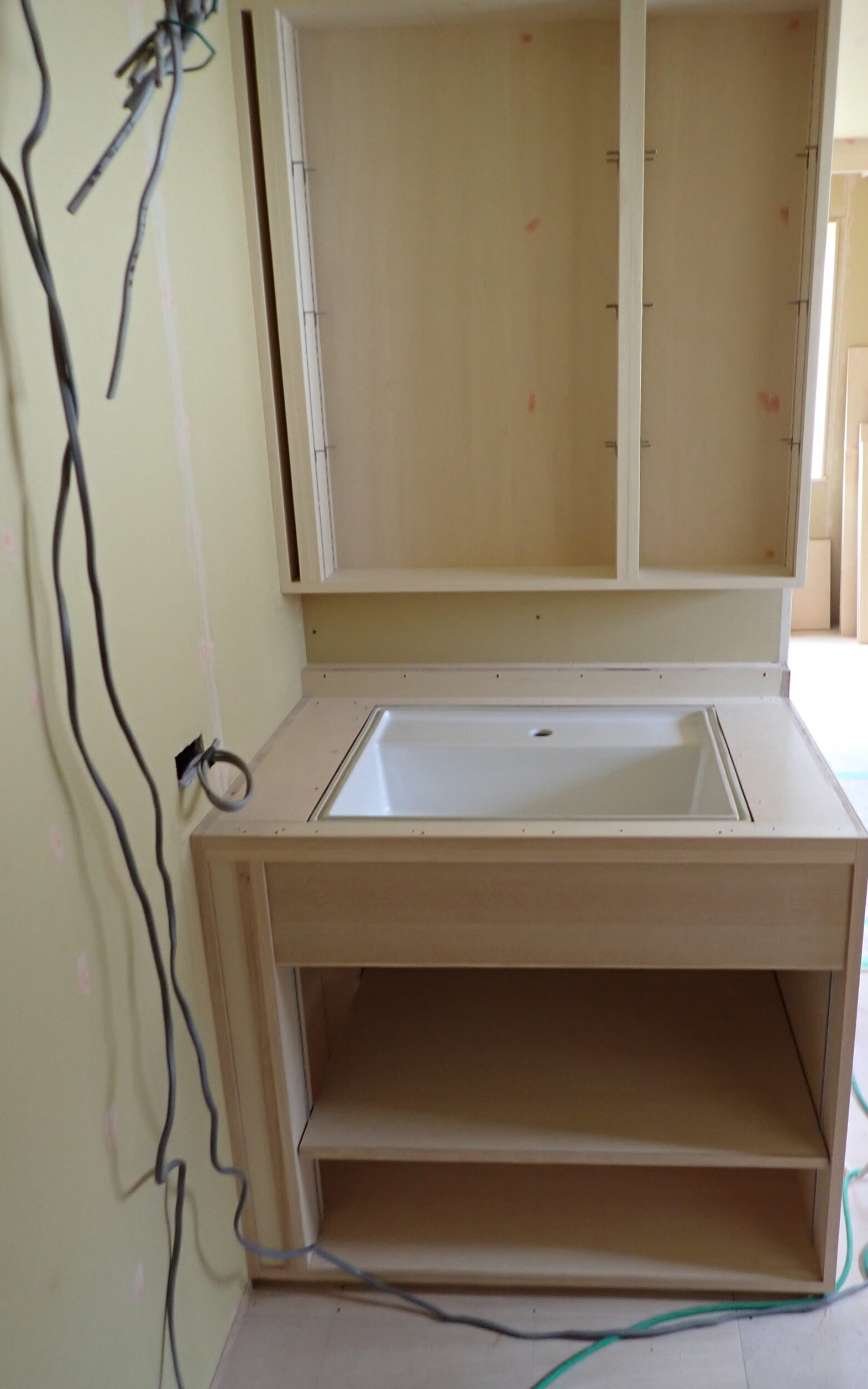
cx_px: 515
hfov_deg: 45.8
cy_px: 688
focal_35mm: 27
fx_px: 1022
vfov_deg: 68.4
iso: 320
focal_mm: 4.5
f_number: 2
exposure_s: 1/30
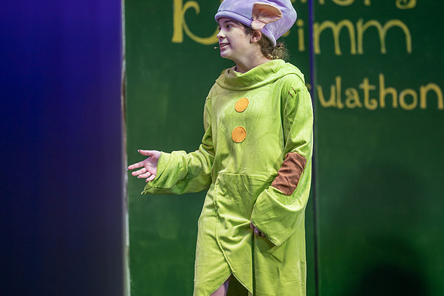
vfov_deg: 5.5
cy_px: 132
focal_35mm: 252
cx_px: 273
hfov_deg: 8.2
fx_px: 3108
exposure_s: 1/400
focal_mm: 200
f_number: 2.8
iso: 360
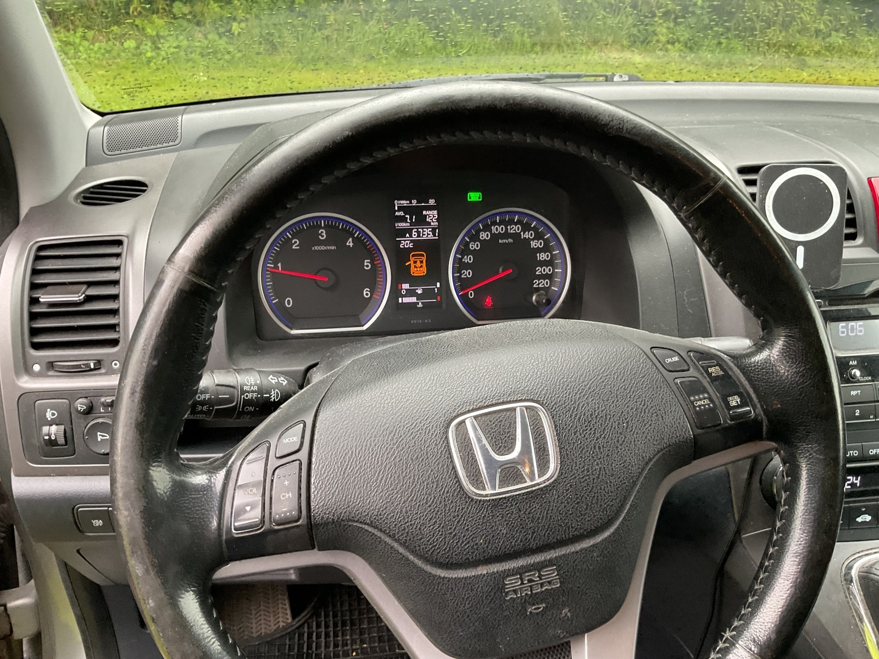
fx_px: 736
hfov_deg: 61.7
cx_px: 440
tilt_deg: -27.9
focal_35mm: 29
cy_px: 330
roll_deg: -2.2
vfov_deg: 48.2
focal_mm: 3
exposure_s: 1/60
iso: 125
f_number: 1.8
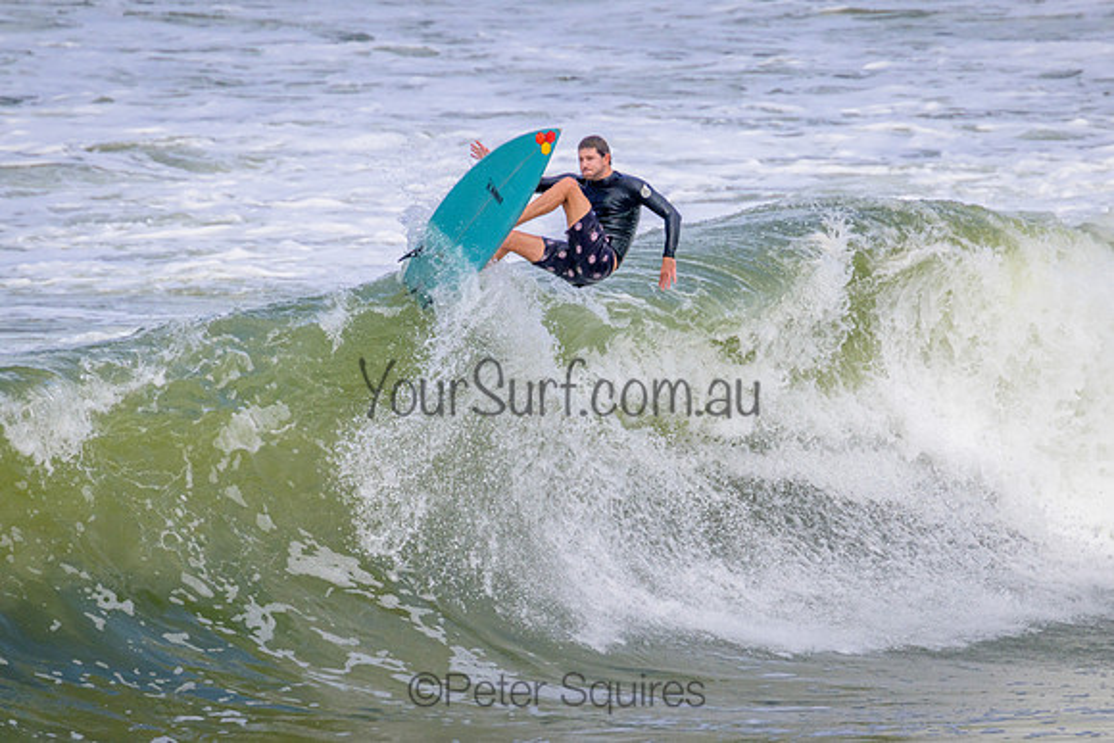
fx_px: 27428
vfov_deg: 1.6
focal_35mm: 886
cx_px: 617
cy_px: 370
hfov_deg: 2.3
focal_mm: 800
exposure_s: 1/2000
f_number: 11
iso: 800
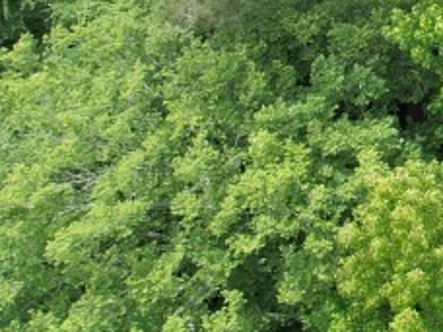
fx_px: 1920
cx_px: 1092
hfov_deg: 11.0
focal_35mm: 150
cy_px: -198
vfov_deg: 9.6
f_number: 2.8
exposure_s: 1/500
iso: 100
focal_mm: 8.38
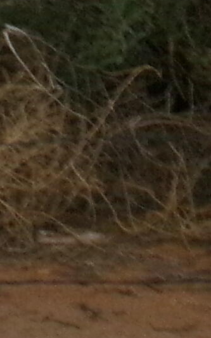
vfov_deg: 4.3
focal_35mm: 489
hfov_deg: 2.7
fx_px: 4500
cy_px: -285
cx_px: 402
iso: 625
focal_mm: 14.7
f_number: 14.84
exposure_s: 1/60
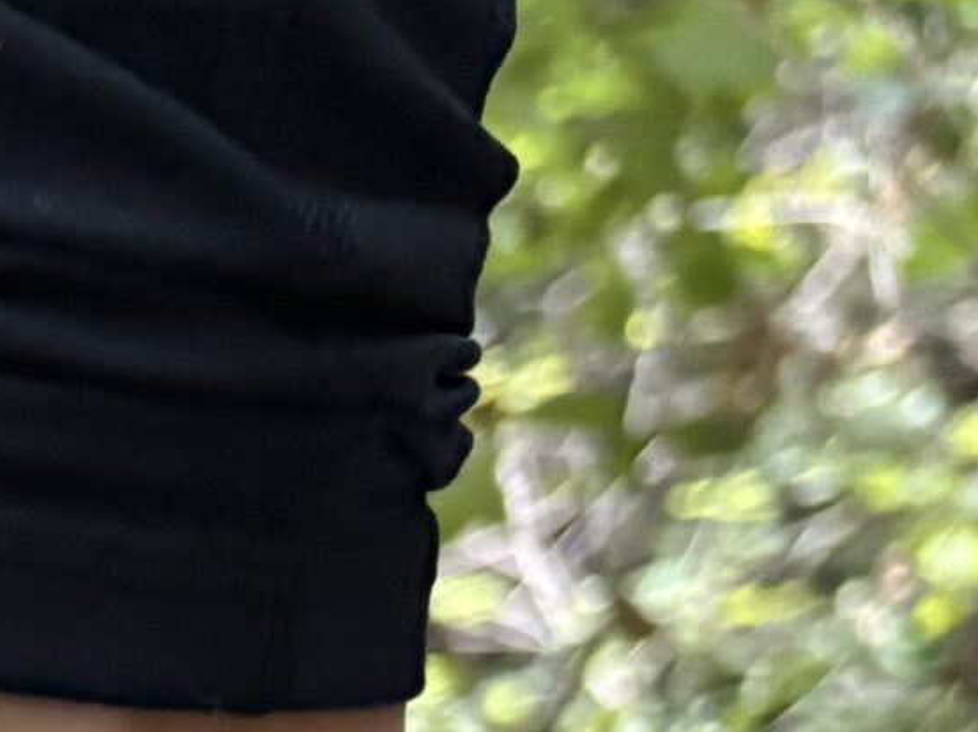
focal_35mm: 128
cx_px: -1226
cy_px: 1262
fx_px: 3614
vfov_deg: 10.9
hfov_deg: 12.6
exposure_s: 1/60
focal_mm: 5.96
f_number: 1.6
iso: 500
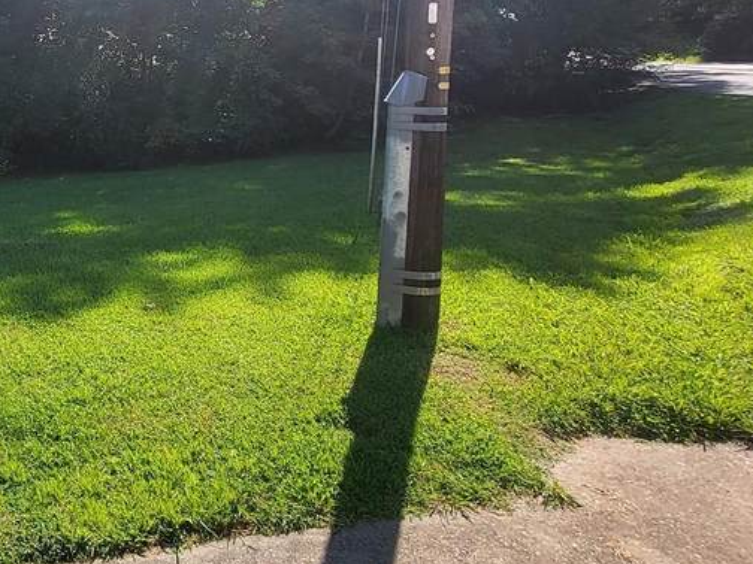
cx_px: -37
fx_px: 718
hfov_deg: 44.8
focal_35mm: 33
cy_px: 130
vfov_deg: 41.5
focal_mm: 1.74
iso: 32
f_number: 2.2
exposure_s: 1/536
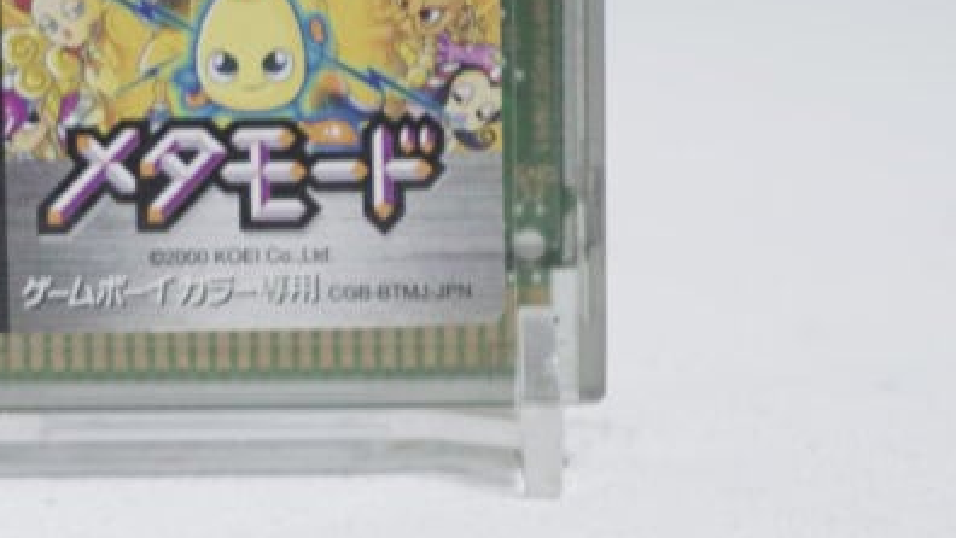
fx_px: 5629
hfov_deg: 9.7
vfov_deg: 5.5
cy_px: -72
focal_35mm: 222
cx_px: 212
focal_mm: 70
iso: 100
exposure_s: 1/5
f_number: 5.6
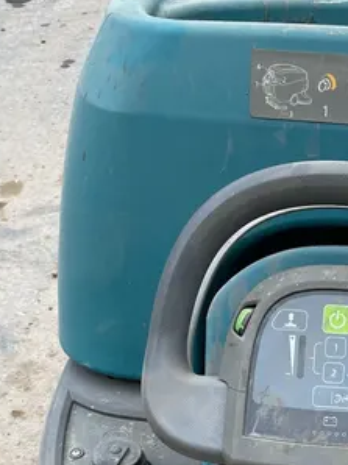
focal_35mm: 64
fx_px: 859
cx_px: 356
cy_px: 520
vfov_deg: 27.5
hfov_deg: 22.0
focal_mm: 4.2
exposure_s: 1/60
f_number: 1.6
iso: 64
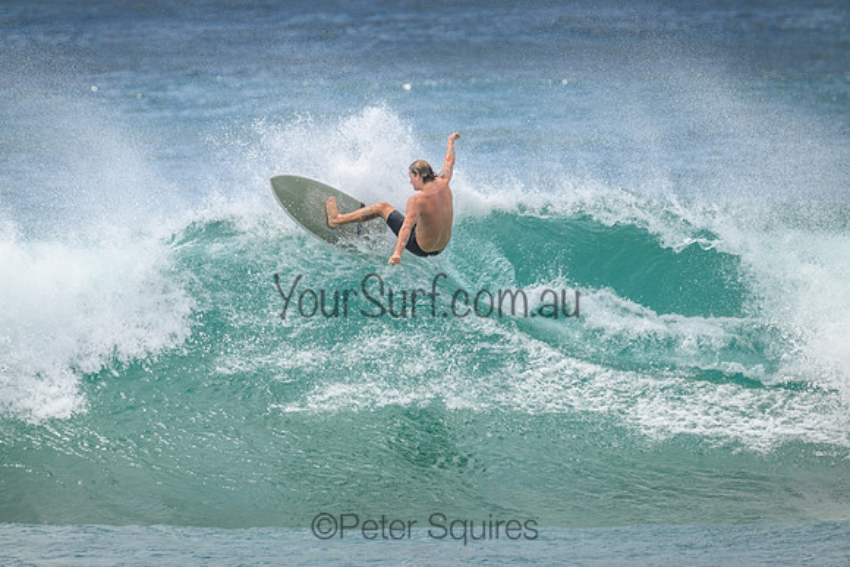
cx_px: 425
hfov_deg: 2.6
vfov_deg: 1.7
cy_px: 284
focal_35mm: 800
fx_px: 18892
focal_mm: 800
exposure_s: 1/2000
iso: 900
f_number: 11
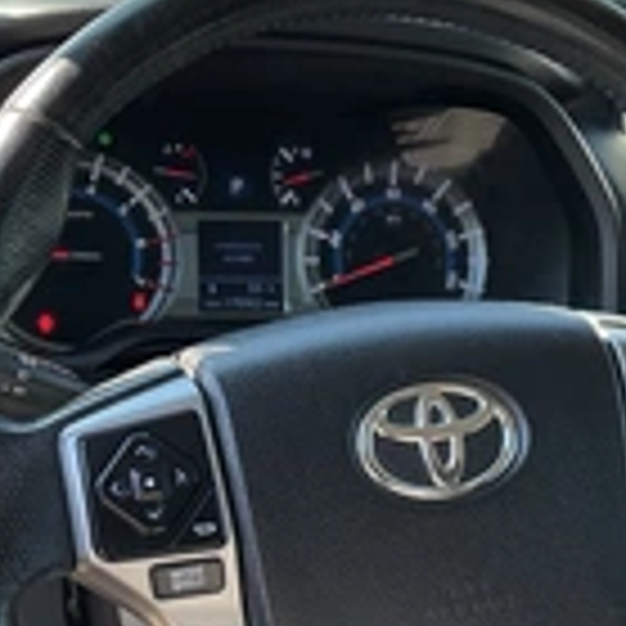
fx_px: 1453
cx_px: 374
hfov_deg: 24.3
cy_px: 392
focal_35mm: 71
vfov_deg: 24.3
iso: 20
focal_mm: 3
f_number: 1.8
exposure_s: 1/122
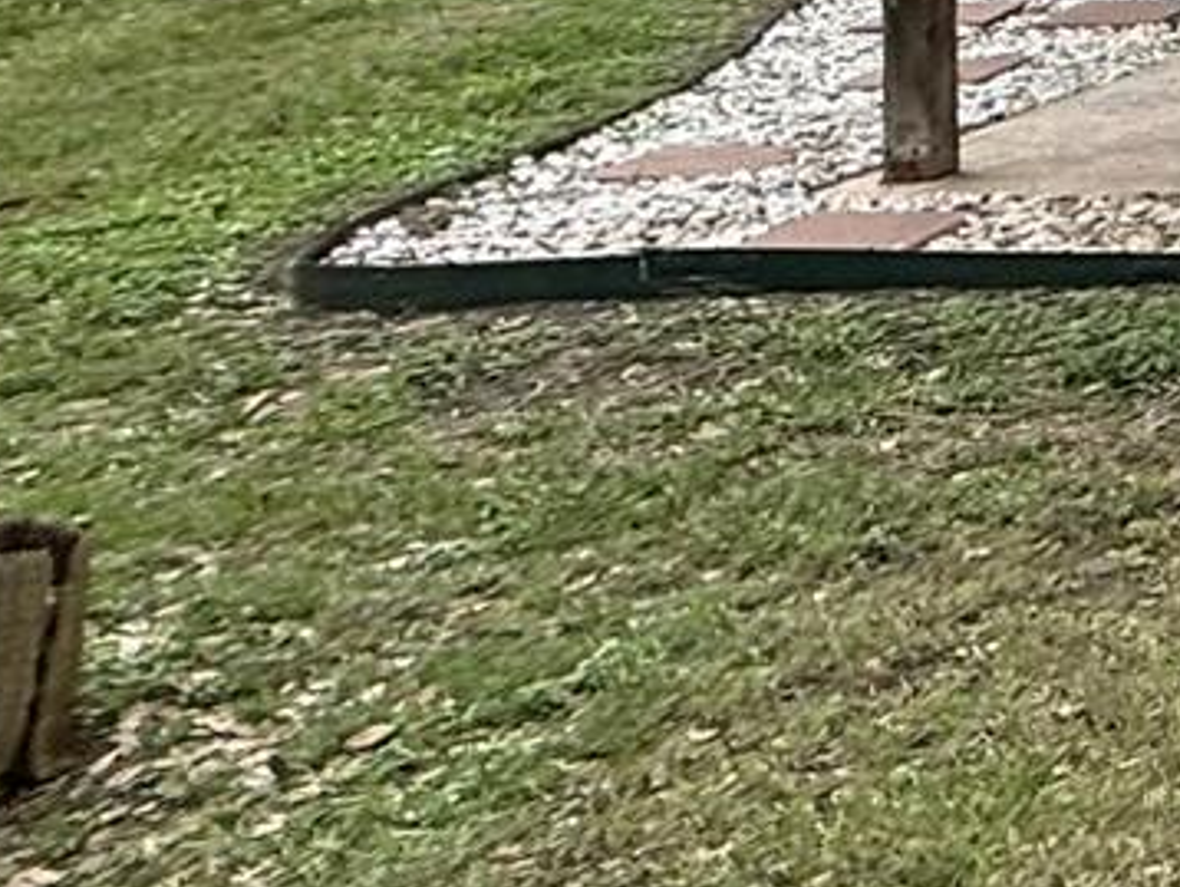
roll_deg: +2.1
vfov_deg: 16.7
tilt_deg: +3.2
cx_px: 2957
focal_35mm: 80
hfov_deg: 14.2
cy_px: -472
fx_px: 2729
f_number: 2.2
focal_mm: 2.22
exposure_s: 1/664
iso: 64
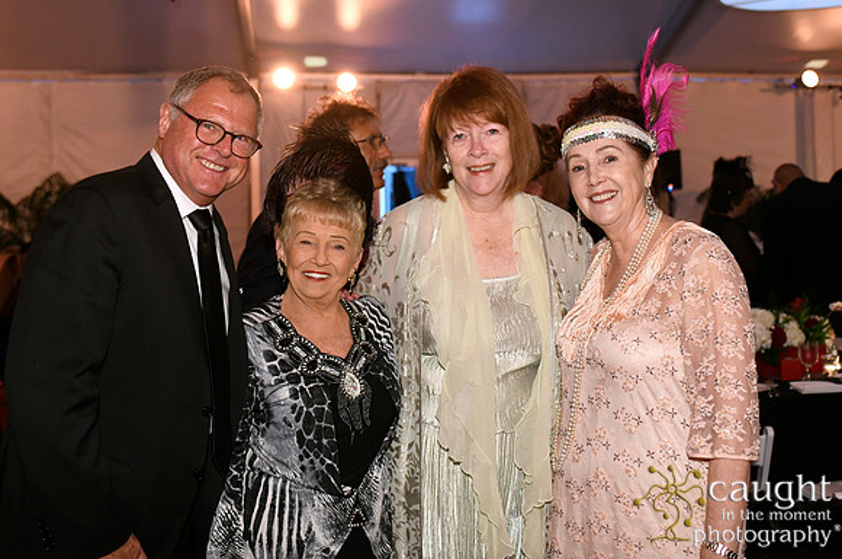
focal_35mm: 32
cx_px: 421
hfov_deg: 58.8
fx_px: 747
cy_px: 280
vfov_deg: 41.0
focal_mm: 32
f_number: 3.2
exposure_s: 1/100
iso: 1600
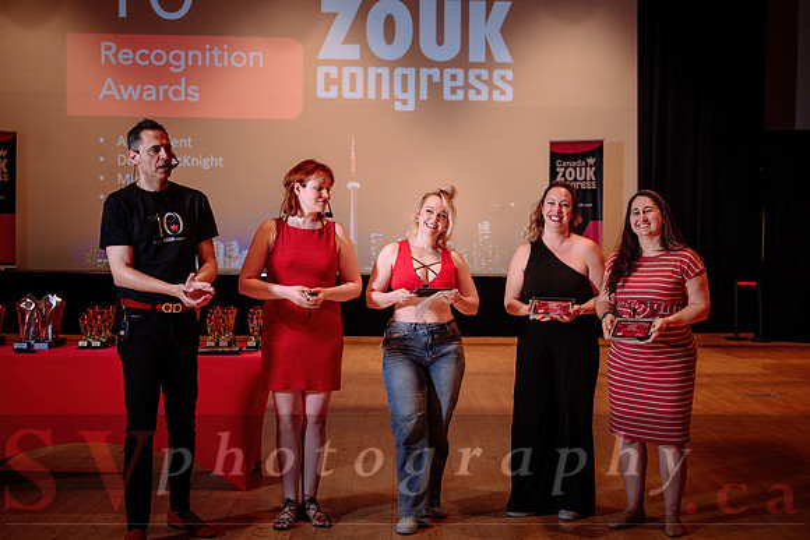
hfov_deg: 42.0
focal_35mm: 47
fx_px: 1052
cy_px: 280
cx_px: 474
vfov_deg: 28.8
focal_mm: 39
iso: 1000
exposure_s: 1/160
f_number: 3.2
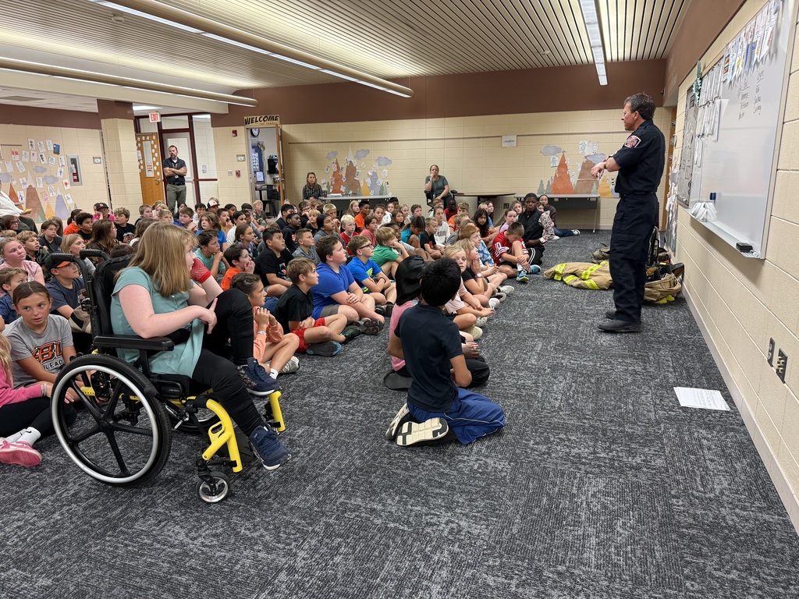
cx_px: 400
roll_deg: +0.9
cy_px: 300
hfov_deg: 71.6
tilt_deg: -13.0
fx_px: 554
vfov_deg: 56.8
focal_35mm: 24
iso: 200
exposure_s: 1/60
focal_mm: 6.76
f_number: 1.78
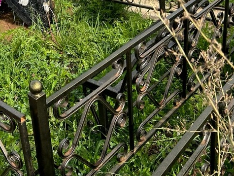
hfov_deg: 32.5
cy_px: -9
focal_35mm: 56
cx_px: 22
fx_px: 379
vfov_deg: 24.6
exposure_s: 1/2299
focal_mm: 5.7
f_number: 1.5
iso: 50
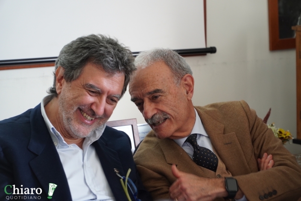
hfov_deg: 13.5
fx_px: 1267
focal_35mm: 152
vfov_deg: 9.1
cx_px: 150
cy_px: 100
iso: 800
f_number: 4
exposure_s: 1/30
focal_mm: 101
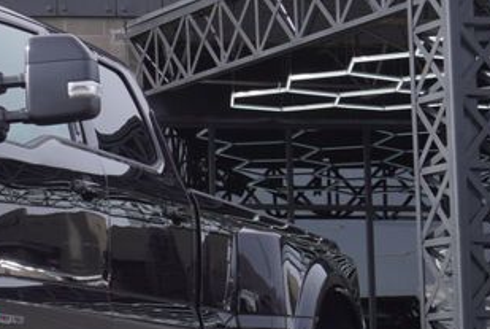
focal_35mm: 139
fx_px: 1895
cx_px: -198
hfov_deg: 14.0
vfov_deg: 9.9
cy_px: 83
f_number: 8
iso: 100
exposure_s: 1/200
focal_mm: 28
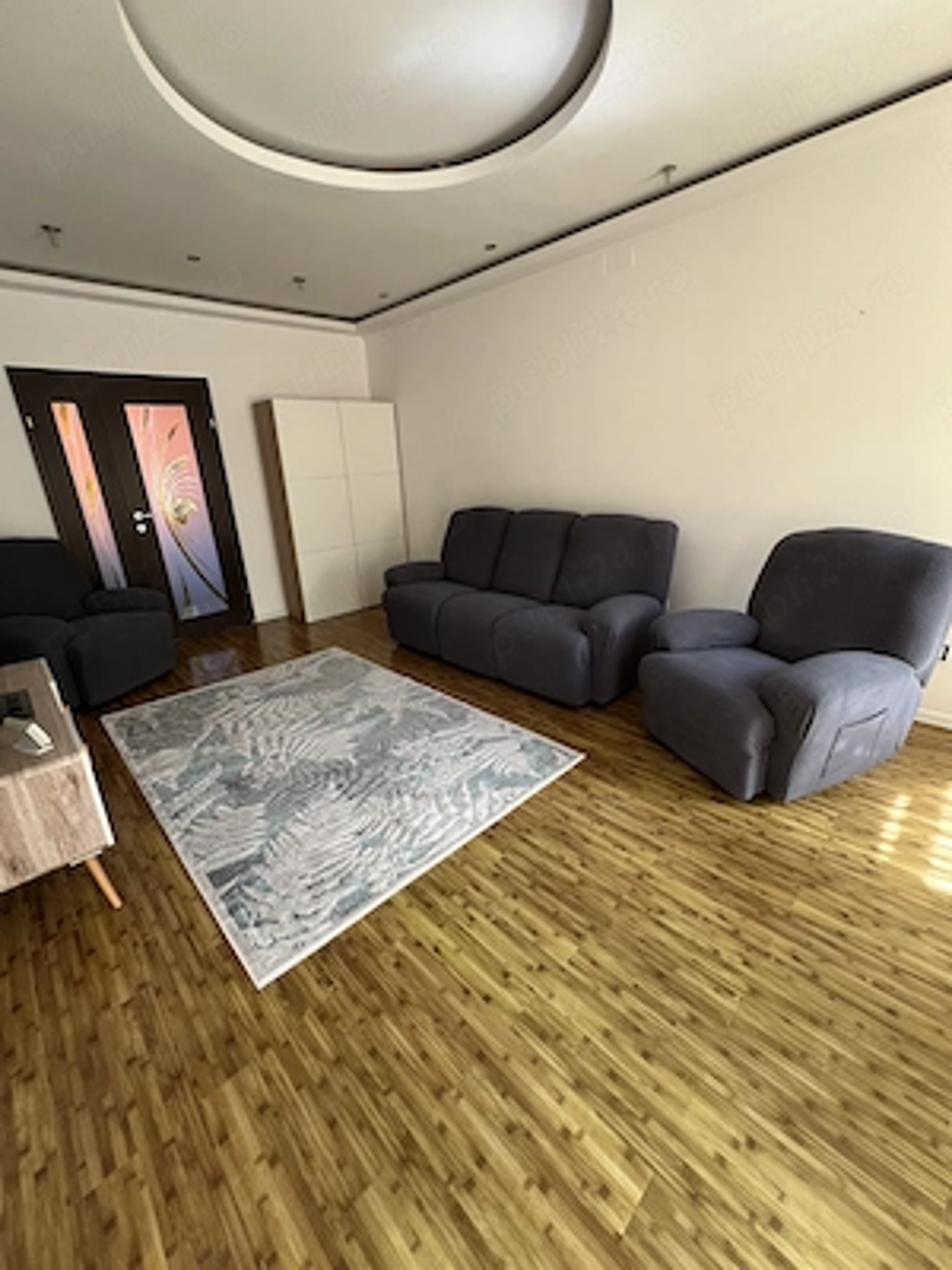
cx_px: 476
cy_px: 635
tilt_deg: -19.3
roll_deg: +2.8
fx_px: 477
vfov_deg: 106.2
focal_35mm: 13
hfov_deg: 89.9
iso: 250
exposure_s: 1/99
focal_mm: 1.57
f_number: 1.8
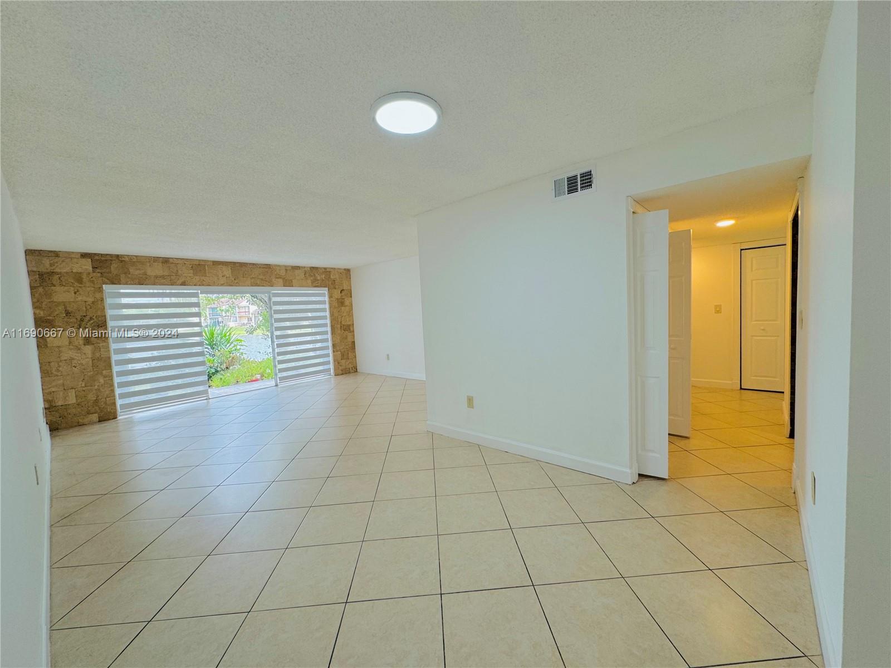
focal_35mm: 14
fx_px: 360
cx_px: 446
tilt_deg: -4.3
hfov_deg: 102.1
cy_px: 334
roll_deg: +2.1
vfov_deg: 85.7
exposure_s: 1/120
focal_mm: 2.22
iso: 80
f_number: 2.2
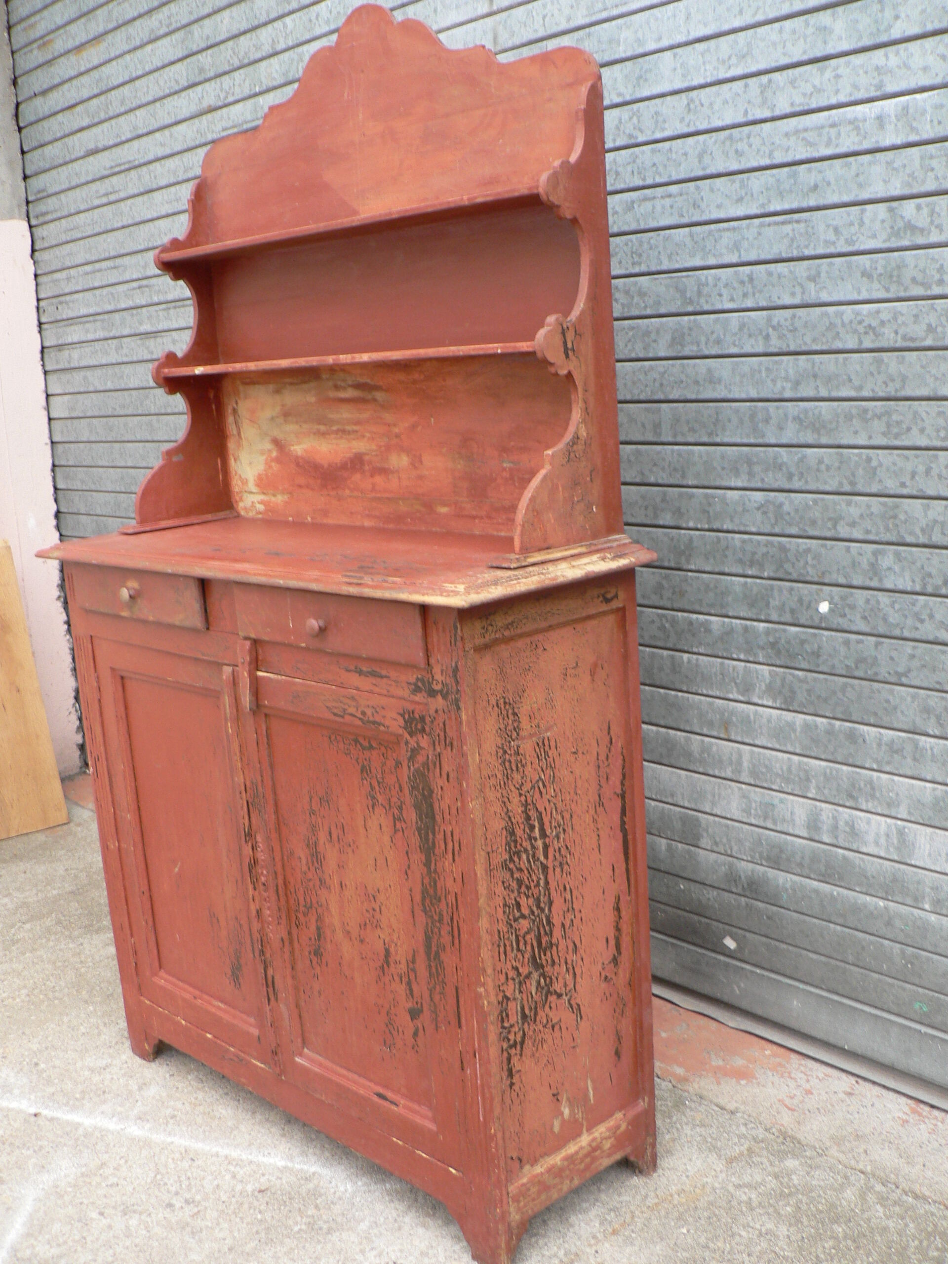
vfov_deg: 51.4
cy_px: 632
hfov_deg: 39.7
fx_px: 1315
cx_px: 474
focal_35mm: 36
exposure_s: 1/30
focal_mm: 6
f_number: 2.8
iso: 100
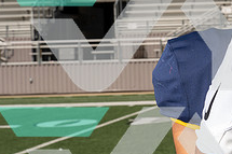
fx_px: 940
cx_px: 275
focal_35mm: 146
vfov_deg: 9.4
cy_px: 34
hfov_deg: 13.7
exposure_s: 1/250
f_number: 11
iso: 100
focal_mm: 54
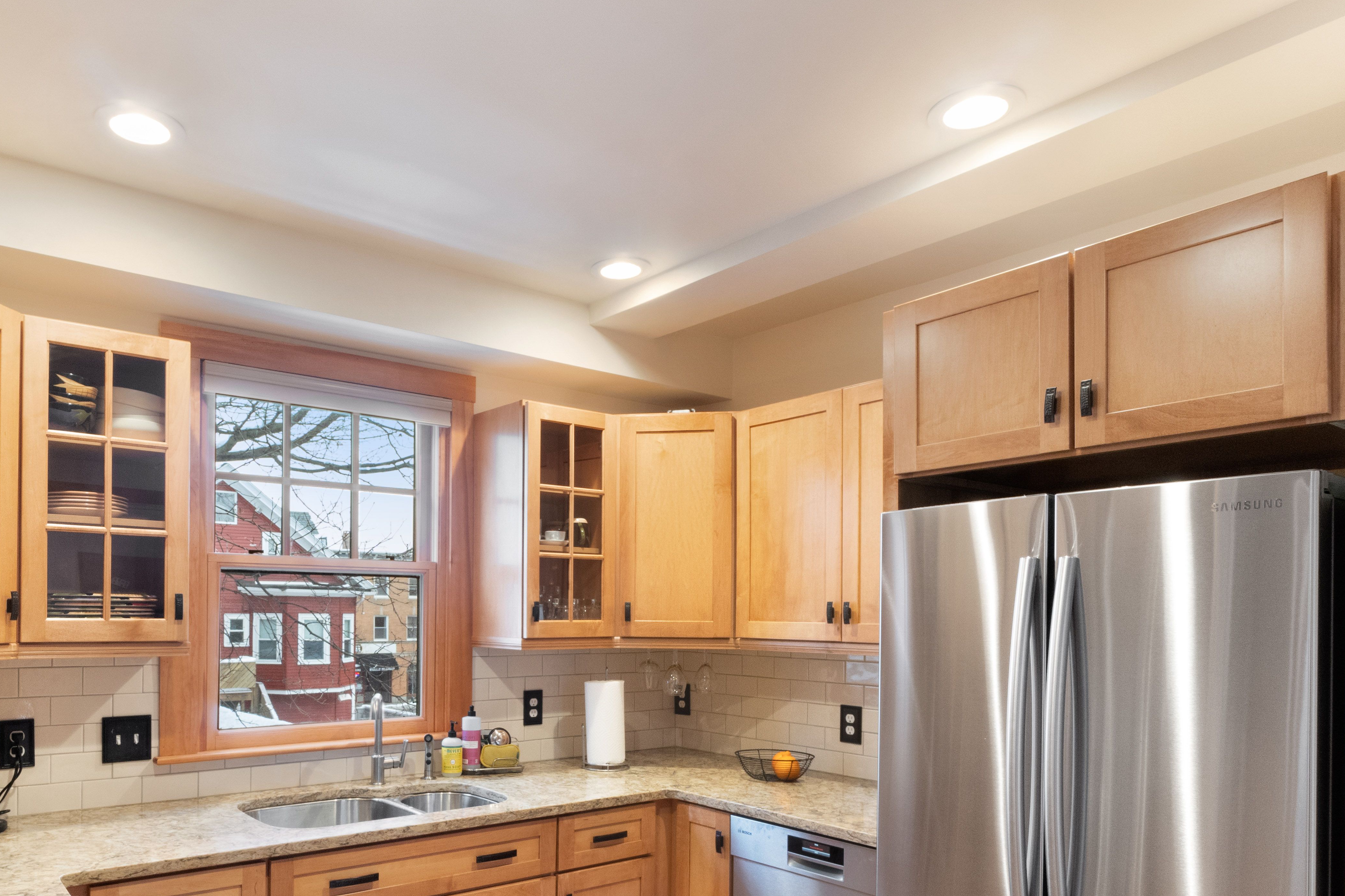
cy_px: 620
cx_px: 557
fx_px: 886
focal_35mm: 24
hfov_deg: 73.8
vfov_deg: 52.3
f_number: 11
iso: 1000
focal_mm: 11
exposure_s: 1/3
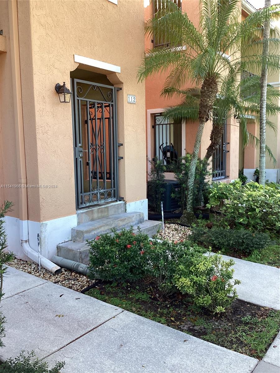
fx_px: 334
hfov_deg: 45.4
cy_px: 186
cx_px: 140
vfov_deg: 58.4
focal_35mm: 31
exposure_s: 1/120
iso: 50
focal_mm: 3.3
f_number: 2.4
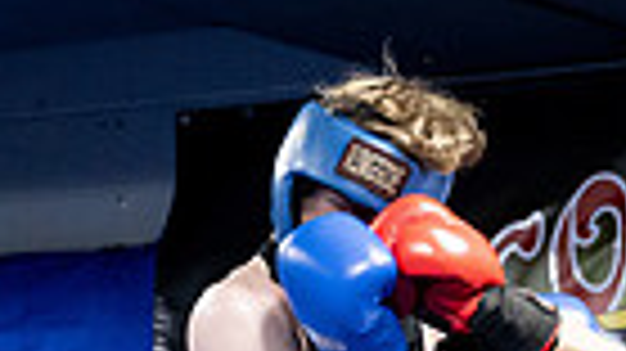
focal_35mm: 171
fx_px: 2837
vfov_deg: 6.9
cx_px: 437
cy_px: 610
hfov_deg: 12.6
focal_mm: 39
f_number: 2.8
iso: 8000
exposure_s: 1/1000
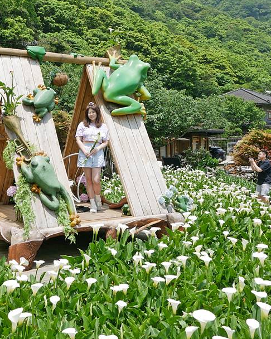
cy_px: 142
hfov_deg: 33.1
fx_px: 451
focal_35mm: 45
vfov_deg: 41.0
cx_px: 87
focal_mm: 14
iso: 200
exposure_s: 1/1300
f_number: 4.5
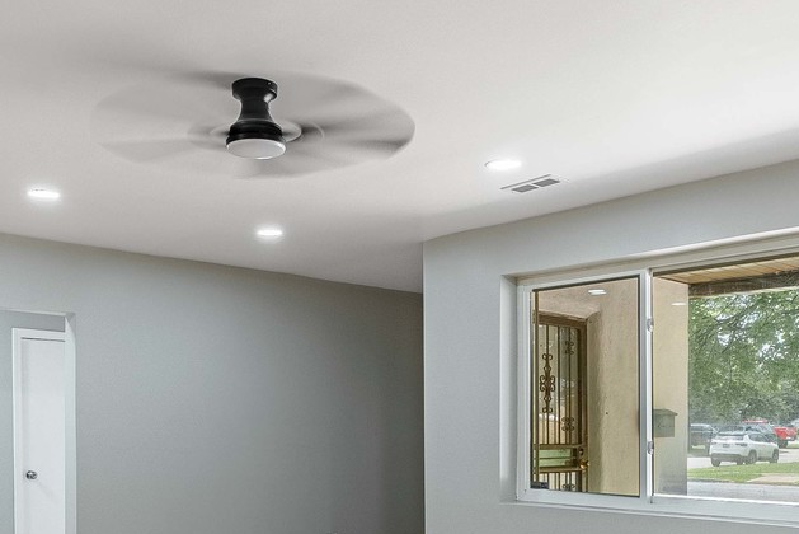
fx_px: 845
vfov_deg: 33.8
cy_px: 442
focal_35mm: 38
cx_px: 366
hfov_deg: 50.6
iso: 1000
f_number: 7.1
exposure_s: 1/2500
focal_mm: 14.8
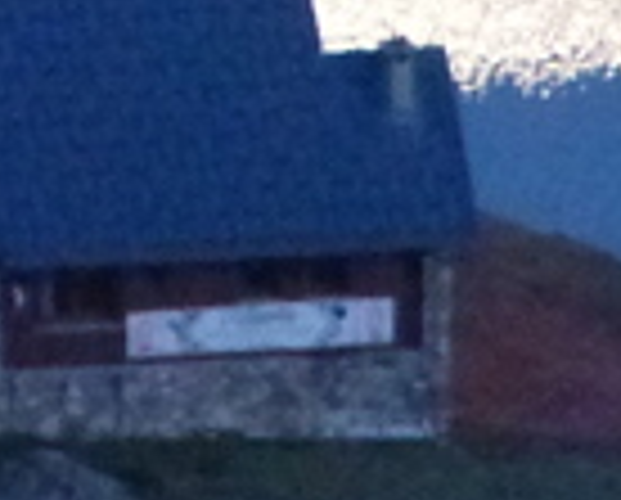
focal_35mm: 3391
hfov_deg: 0.6
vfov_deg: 0.5
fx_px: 62456
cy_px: -324
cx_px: 1098
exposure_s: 1/20
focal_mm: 108
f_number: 2.8
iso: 1600
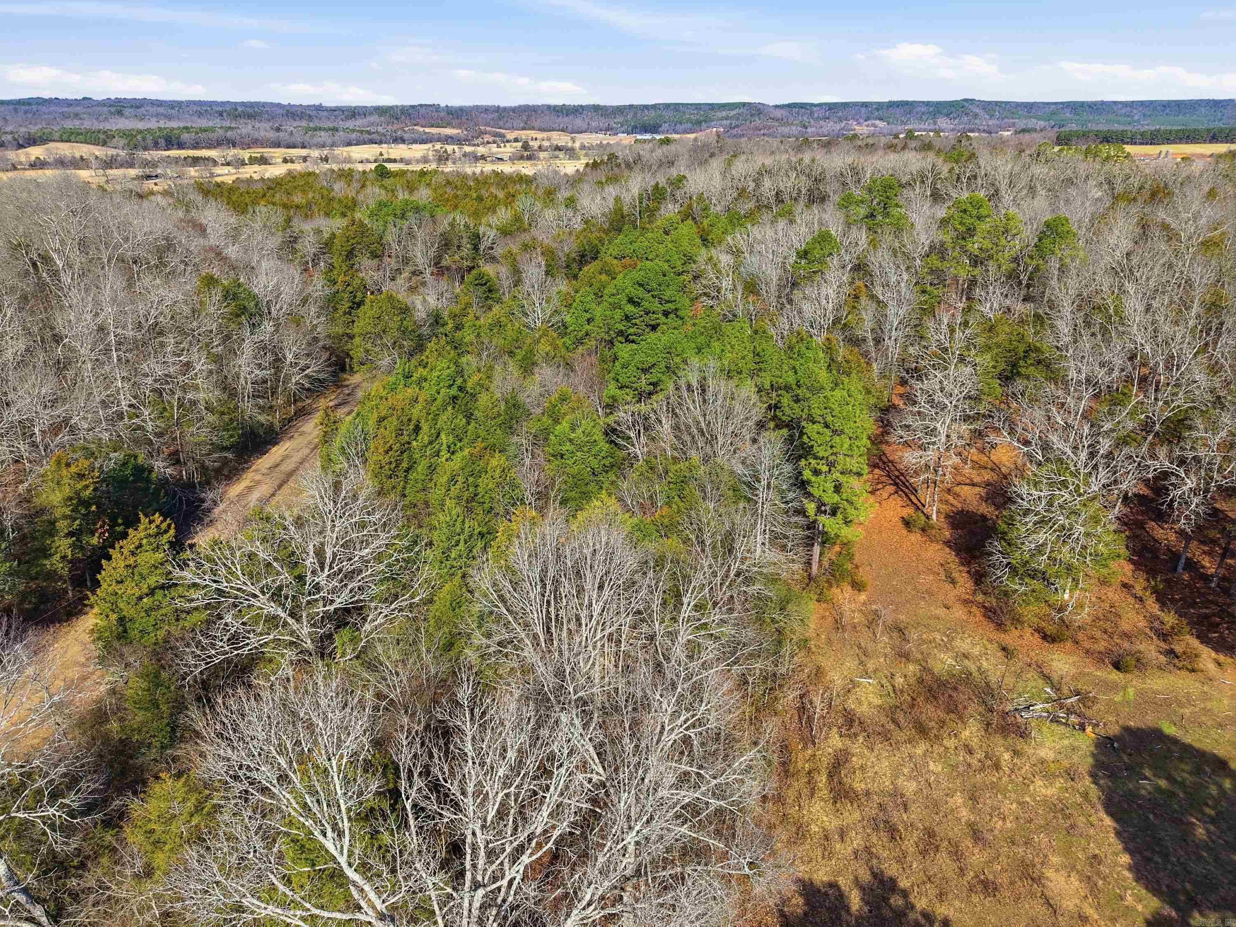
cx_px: 618
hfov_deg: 71.6
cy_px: 464
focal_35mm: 24
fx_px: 857
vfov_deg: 56.8
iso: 210
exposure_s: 1/6400
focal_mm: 8.7
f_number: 1.8
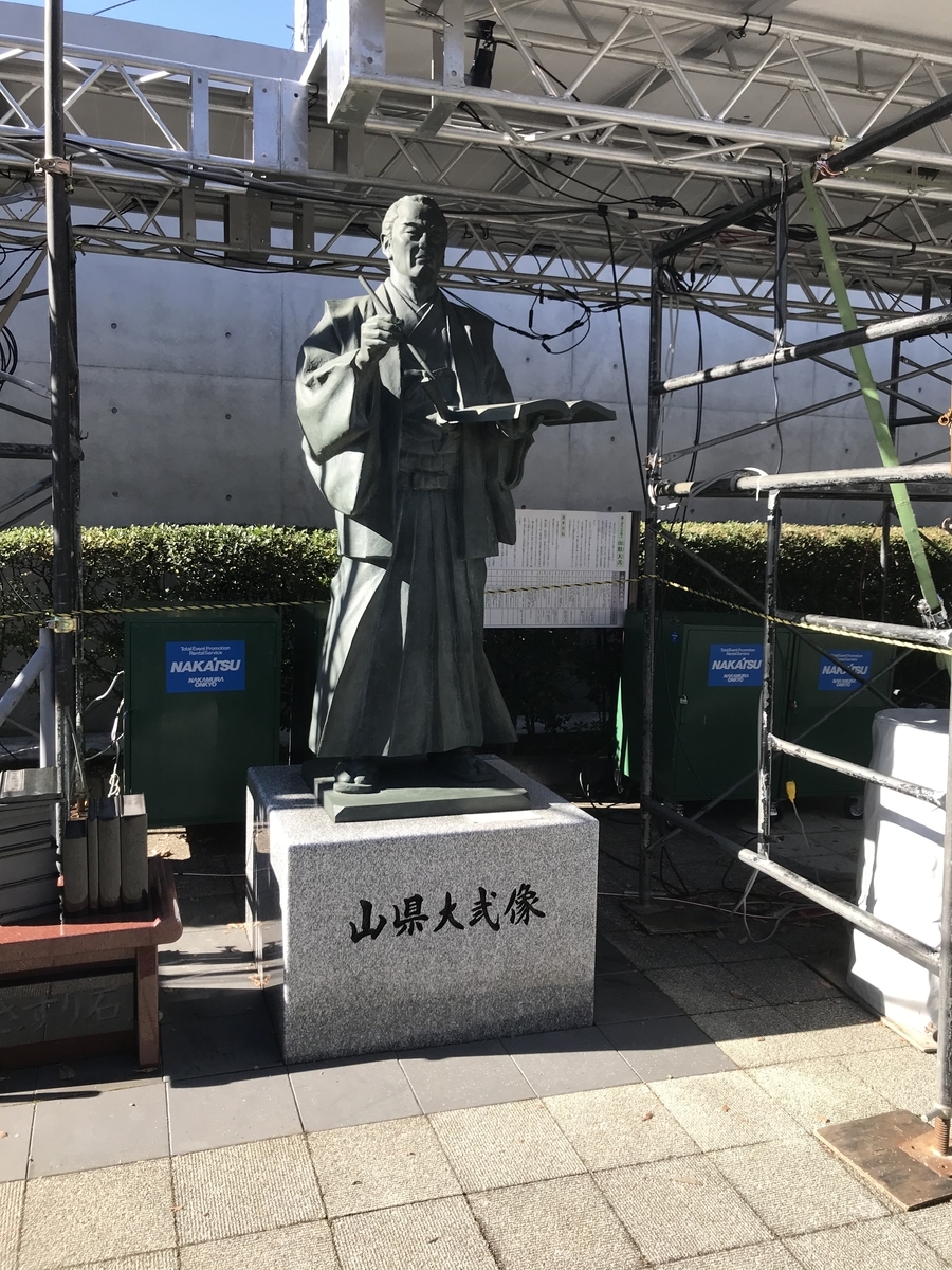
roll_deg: +0.2
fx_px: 1027
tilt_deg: -5.5
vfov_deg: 63.4
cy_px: 635
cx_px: 476
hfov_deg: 49.7
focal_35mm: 28
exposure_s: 1/538
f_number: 1.8
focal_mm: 3.99
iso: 20
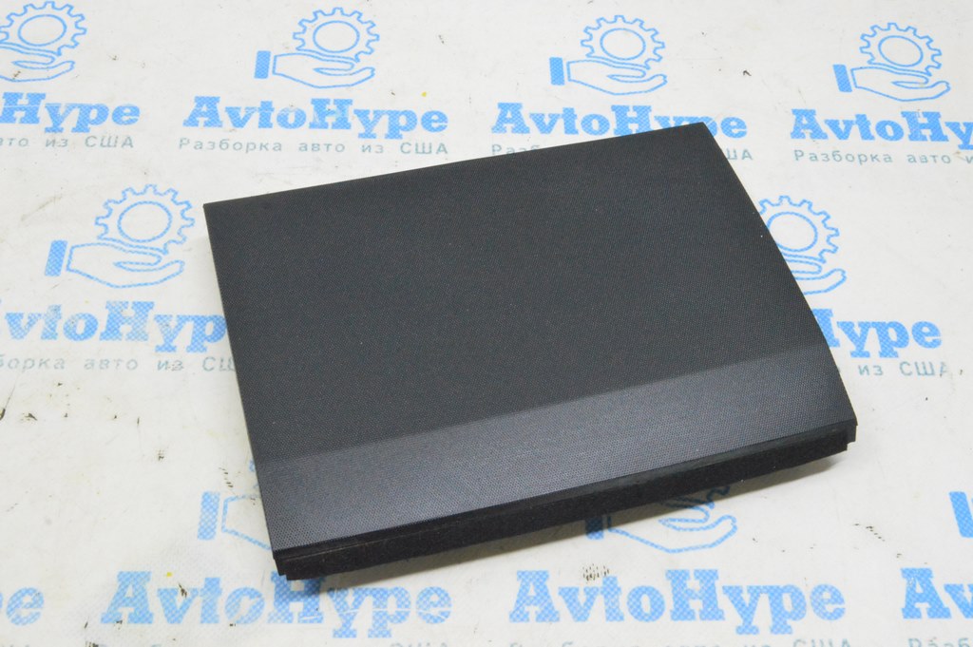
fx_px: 1215
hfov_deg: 43.6
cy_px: 324
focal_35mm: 45
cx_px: 486
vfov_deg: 29.8
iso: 6400
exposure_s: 1/15
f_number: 20
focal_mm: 30
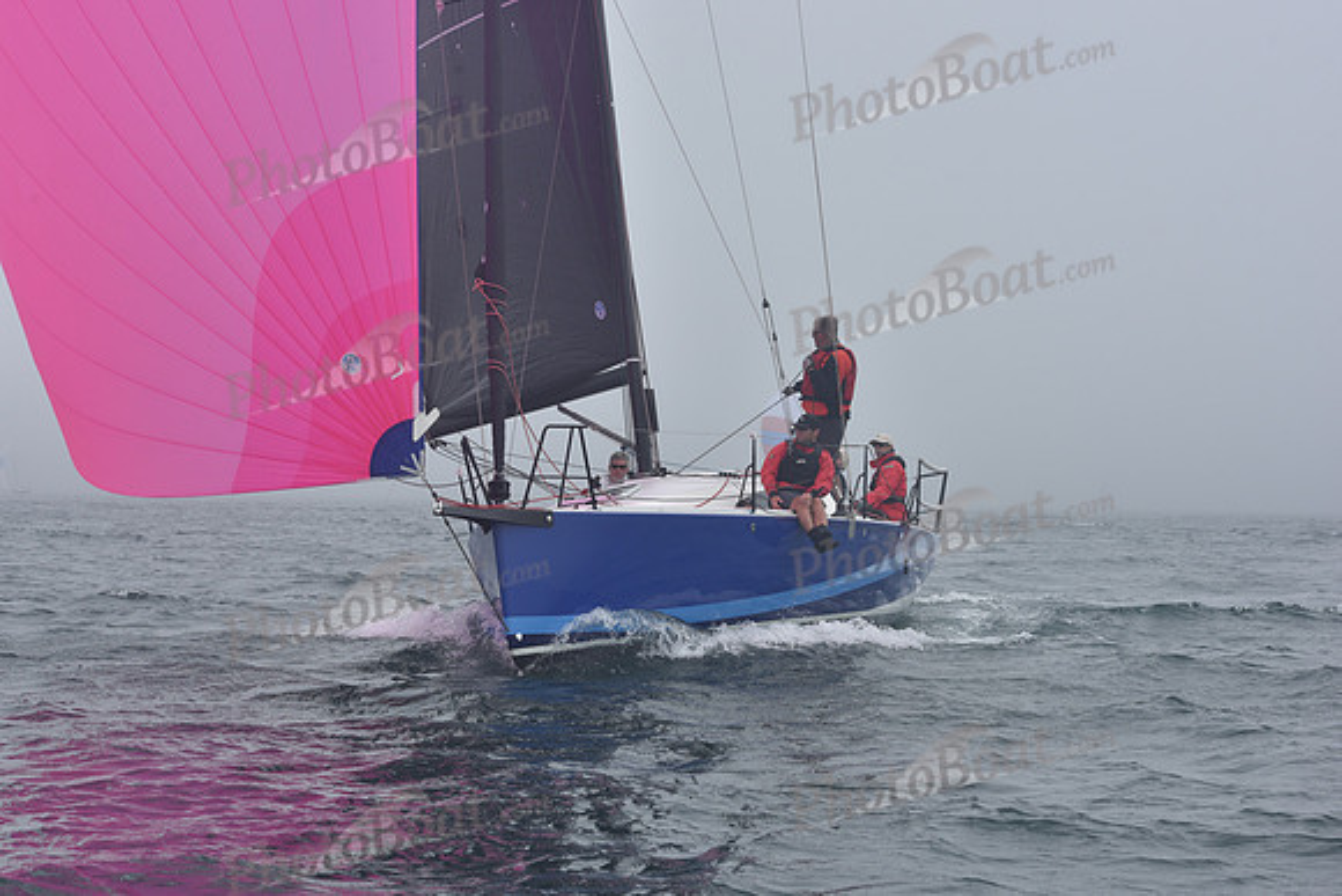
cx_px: 671
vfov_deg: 15.2
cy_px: 448
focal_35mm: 90
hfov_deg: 22.6
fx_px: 3356
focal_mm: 90
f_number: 10
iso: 250
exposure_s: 1/800
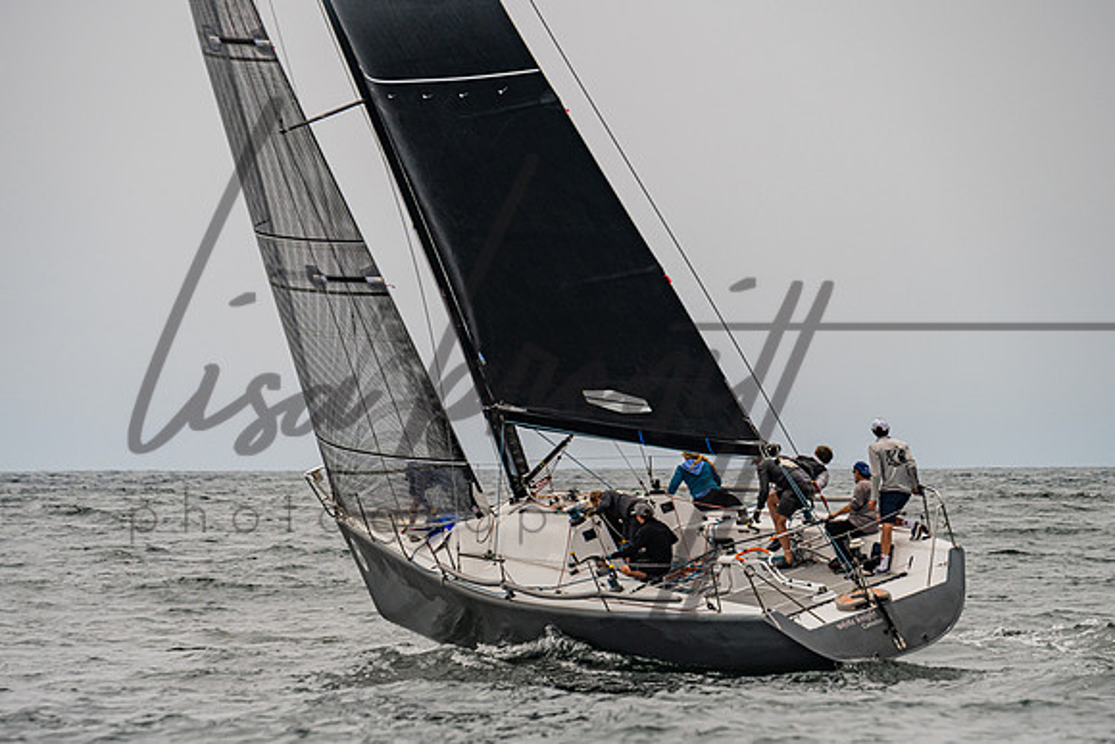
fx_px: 8449
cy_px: 432
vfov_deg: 5.0
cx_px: 571
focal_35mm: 273
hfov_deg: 7.6
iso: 250
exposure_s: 1/1600
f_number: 6.3
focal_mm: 200
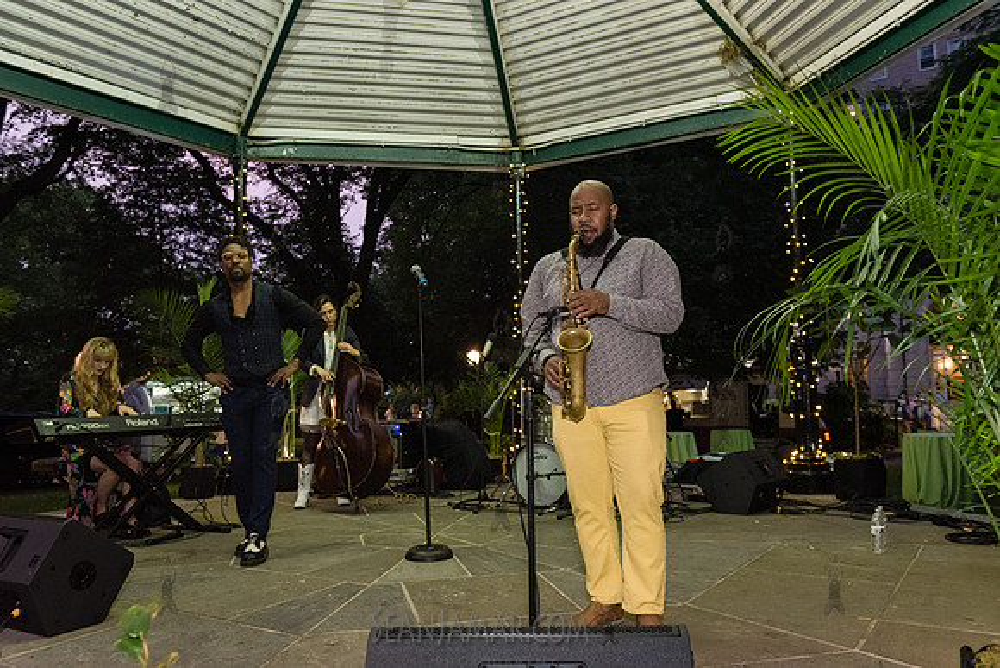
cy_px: 334
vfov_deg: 42.3
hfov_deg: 60.3
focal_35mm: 31
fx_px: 861
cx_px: 500
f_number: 3.5
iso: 6400
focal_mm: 31
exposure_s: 1/250
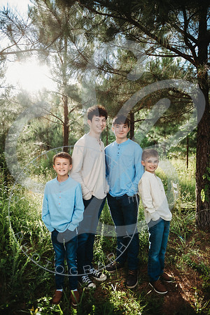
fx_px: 227
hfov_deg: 49.6
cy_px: 158
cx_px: 105
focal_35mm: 26
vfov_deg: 69.4
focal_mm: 26
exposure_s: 1/200
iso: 80
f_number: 2.8
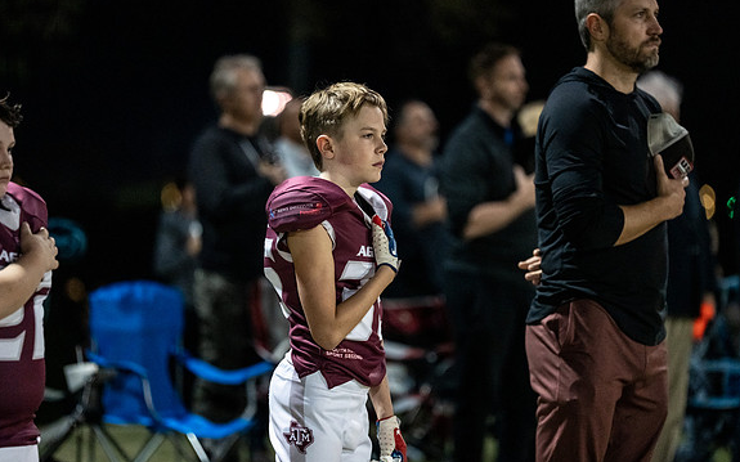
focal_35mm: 181
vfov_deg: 7.2
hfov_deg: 11.6
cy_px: 244
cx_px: 371
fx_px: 3649
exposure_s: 1/320
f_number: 2.8
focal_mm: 176
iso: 8000
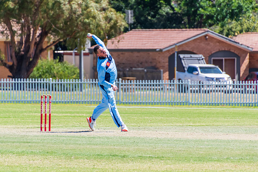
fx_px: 4917
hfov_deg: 3.0
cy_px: 74
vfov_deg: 2.0
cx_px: 110
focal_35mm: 687
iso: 400
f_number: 6.3
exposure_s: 1/1600
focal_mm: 400
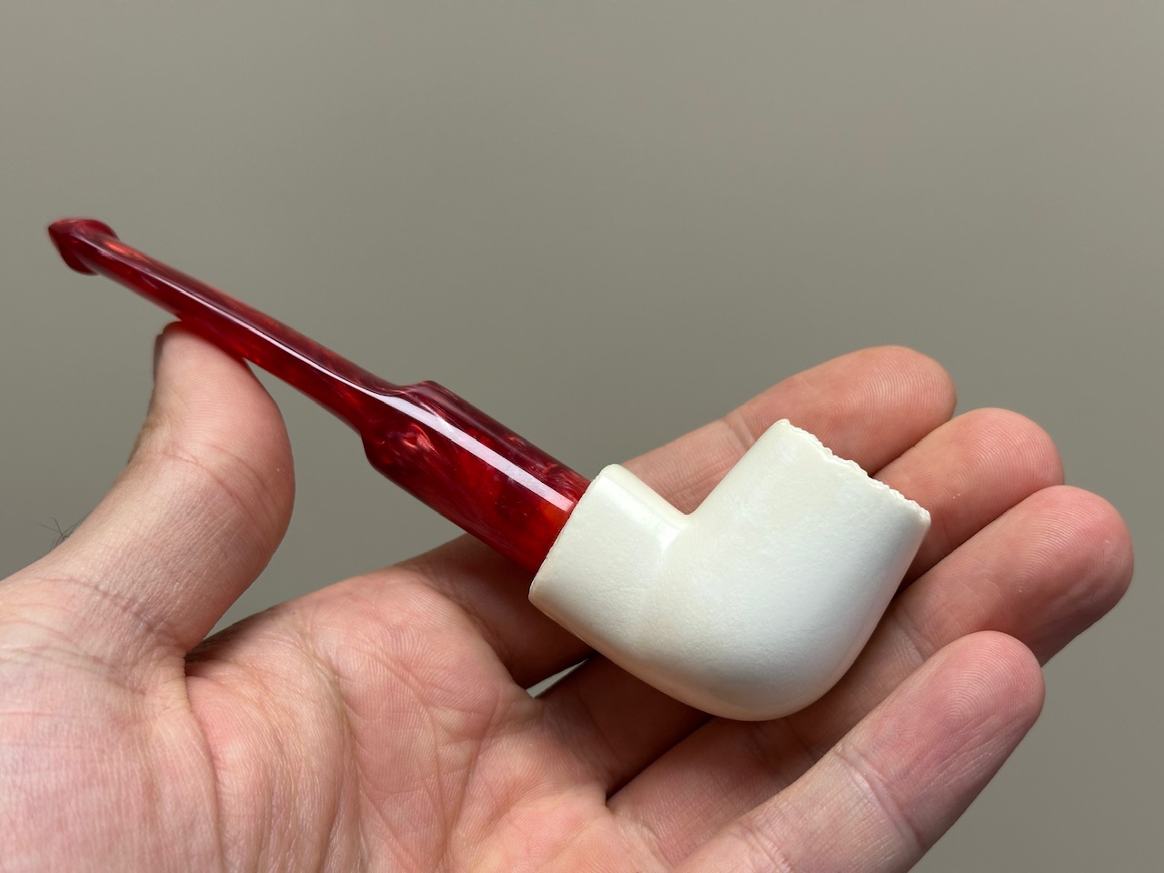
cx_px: 582
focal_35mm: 48
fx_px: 1614
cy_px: 436
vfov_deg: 30.3
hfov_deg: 39.7
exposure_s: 1/121
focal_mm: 6.86
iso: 64
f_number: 1.78
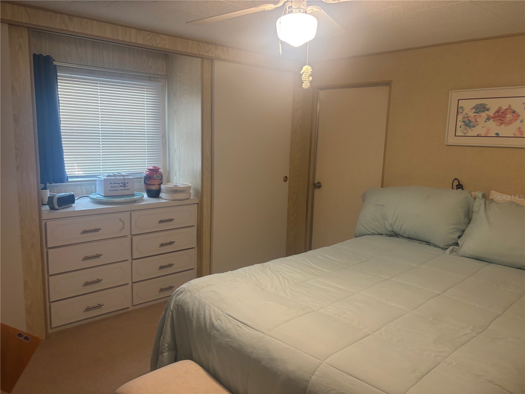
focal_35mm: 26
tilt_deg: -9.8
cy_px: 197
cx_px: 262
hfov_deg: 67.3
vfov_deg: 53.1
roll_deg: -1.7
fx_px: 394
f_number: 1.6
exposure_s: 1/60
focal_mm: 5.96
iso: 160
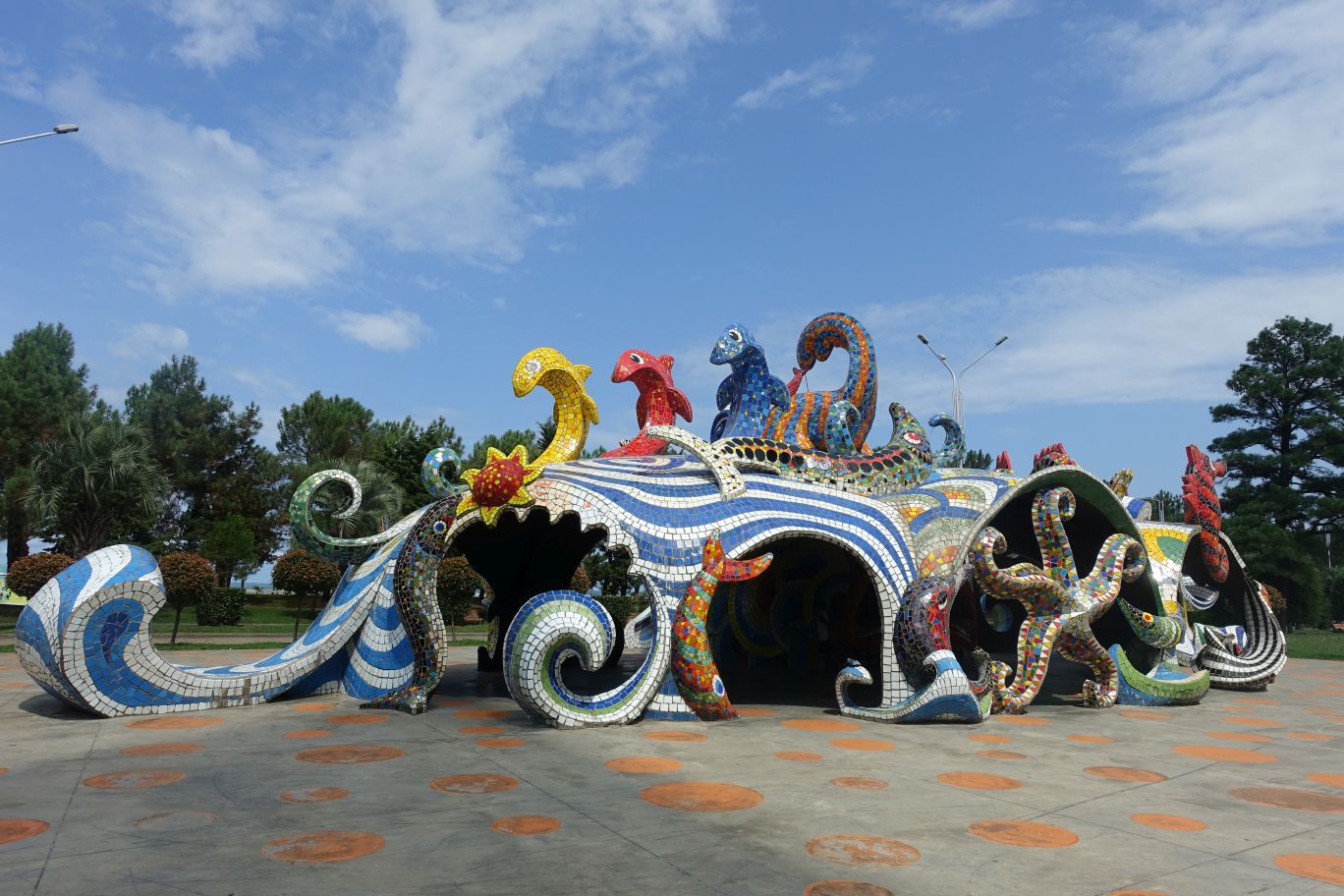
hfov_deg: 73.7
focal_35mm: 24
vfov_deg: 53.1
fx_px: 896
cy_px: 448
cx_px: 672
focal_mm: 8.8
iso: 125
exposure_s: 1/100
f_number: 5.6
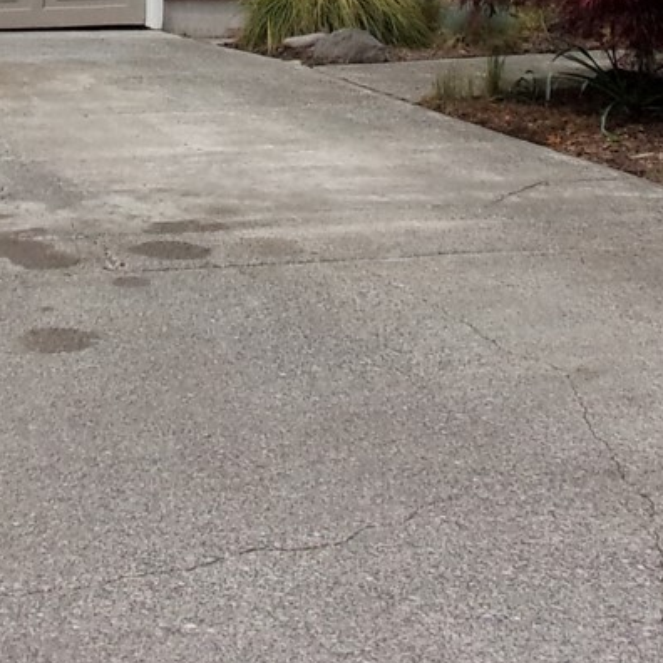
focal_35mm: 100
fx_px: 2167
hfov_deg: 17.4
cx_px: 305
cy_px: -265
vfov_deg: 16.2
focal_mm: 5.1
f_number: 10.8
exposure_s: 1/210
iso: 200
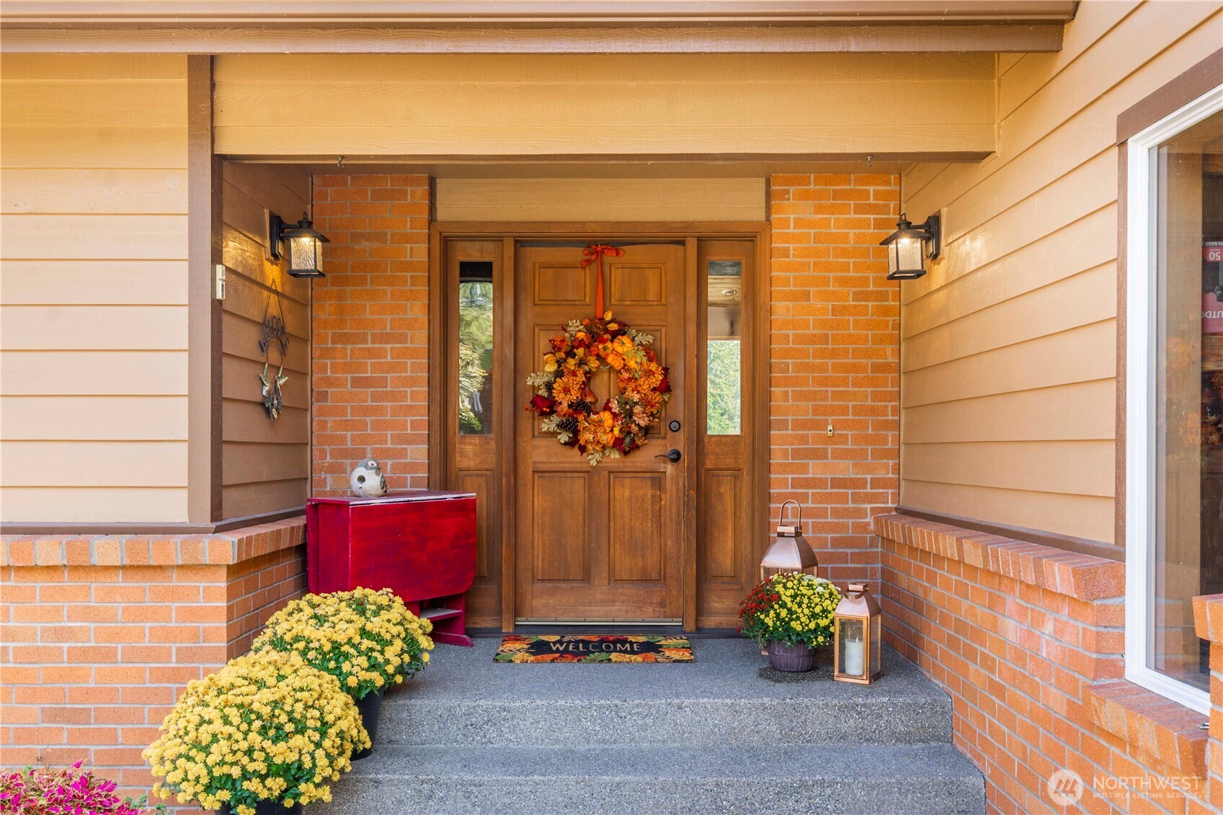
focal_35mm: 24
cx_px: 612
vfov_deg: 53.1
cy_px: 408
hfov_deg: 73.7
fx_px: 815
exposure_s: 1/30
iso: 250
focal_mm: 24
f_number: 8
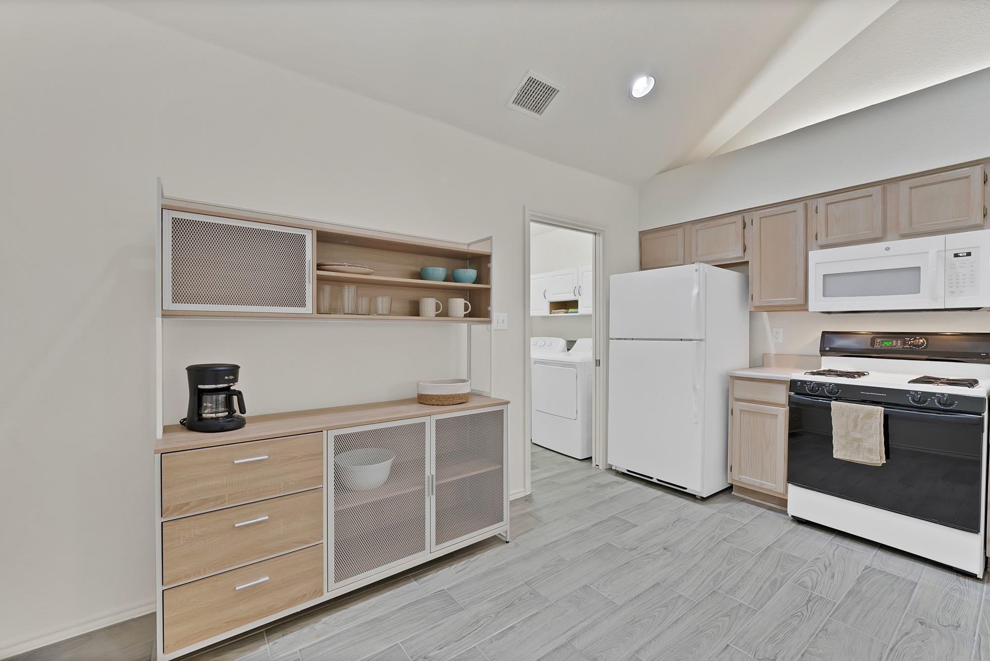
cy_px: 330
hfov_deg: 108.3
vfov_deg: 85.5
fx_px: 358
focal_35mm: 13
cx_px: 495
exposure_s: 1.3
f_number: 9
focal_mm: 13
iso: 640
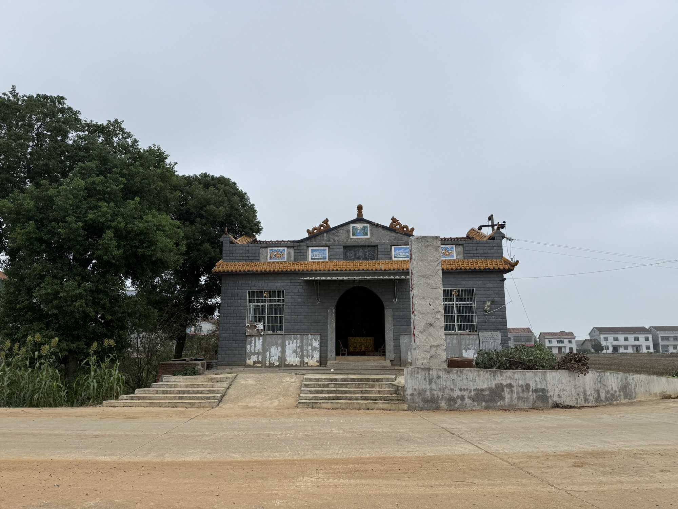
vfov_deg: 56.8
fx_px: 470
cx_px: 339
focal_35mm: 24
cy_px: 254
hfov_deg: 71.6
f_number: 1.78
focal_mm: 6.76
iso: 80
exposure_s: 1/2611
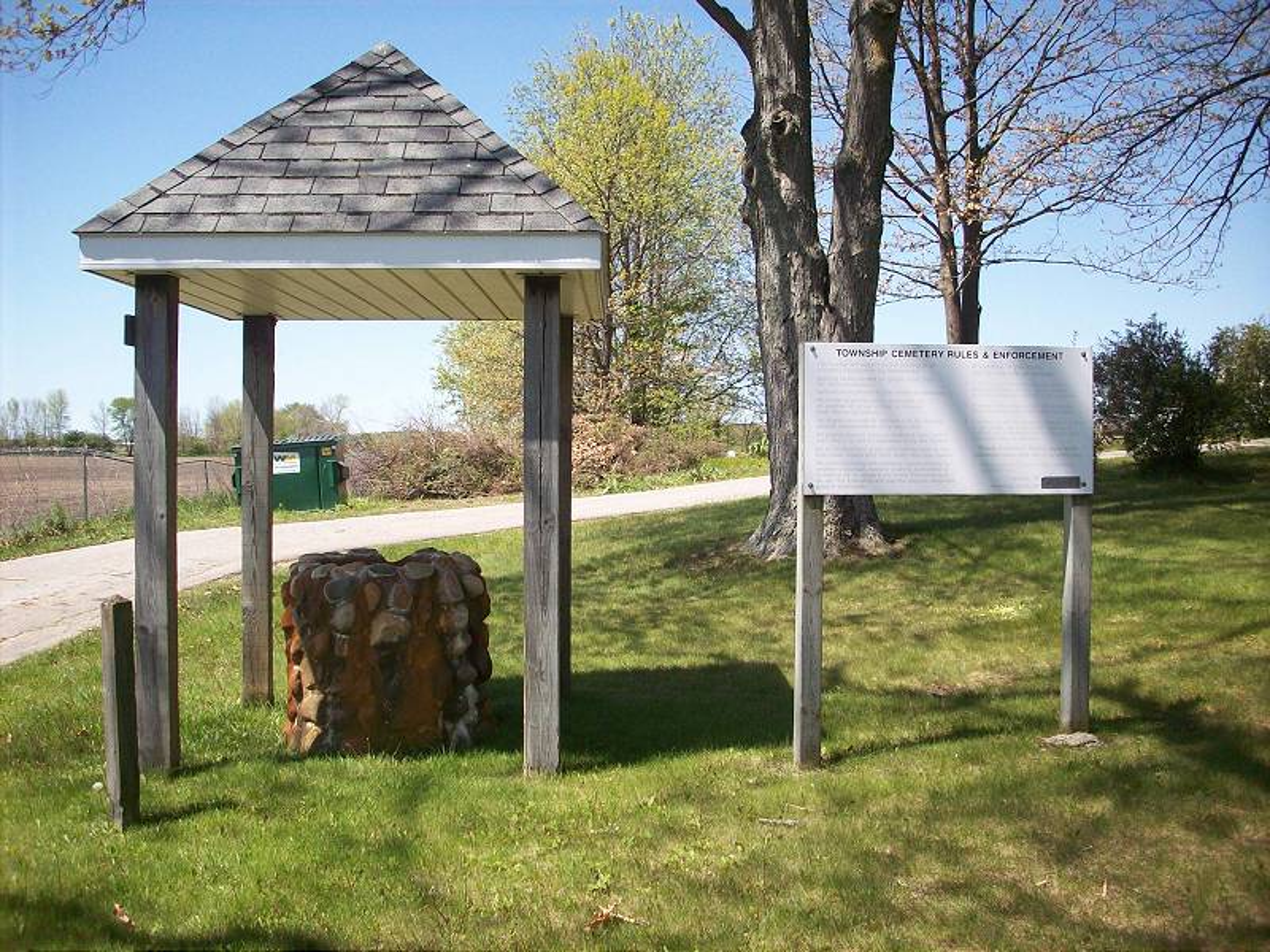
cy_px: 476
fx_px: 1357
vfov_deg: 38.7
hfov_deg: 50.1
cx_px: 635
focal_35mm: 37
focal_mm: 6.2
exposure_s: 1/197
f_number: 5.6
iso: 80
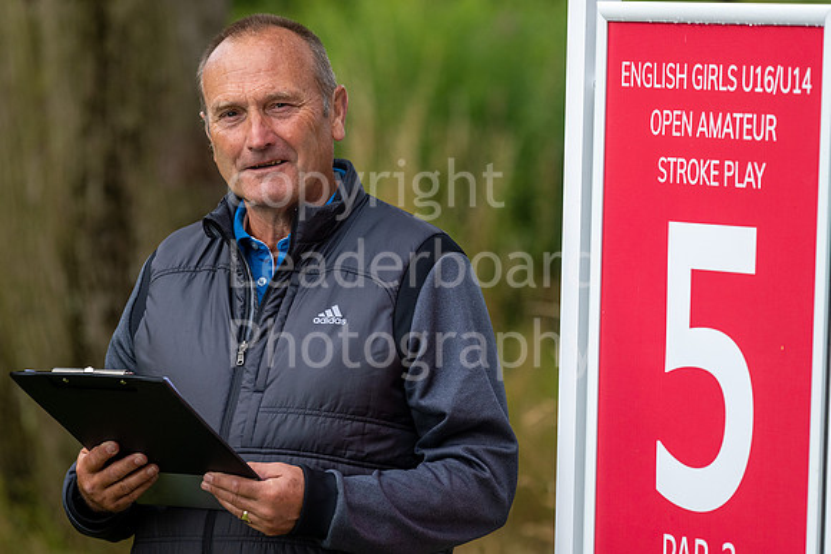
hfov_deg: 6.3
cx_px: 386
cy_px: 254
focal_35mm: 325
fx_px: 7498
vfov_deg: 4.2
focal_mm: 300
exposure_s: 1/640
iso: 400
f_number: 5.6
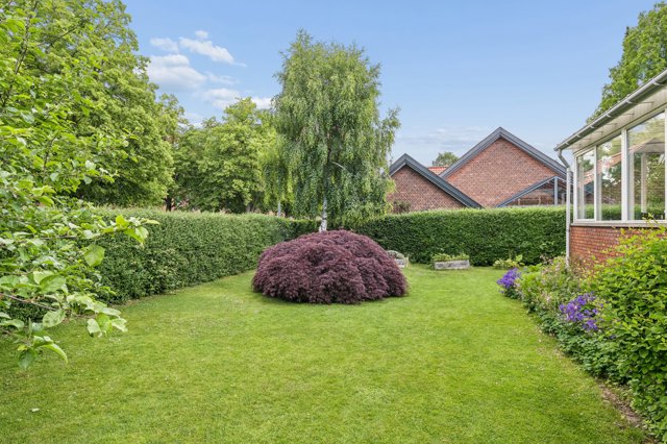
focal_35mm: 20
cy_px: 220
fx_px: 370
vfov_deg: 61.9
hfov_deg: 84.0
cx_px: 328
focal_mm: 16
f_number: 8
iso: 200
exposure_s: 1/125
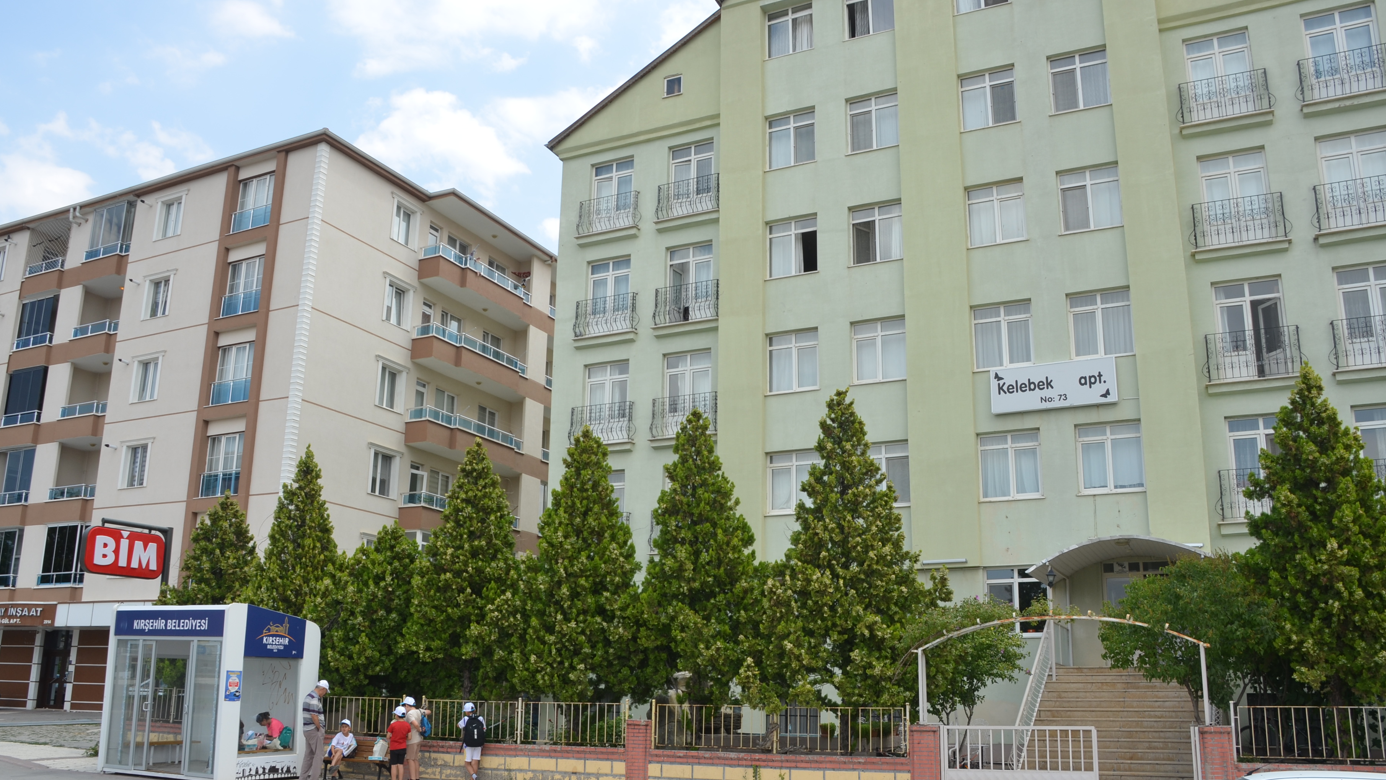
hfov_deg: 61.0
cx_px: 680
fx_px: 1176
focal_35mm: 32
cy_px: 426
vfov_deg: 36.7
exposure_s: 1/250
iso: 160
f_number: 8
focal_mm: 20
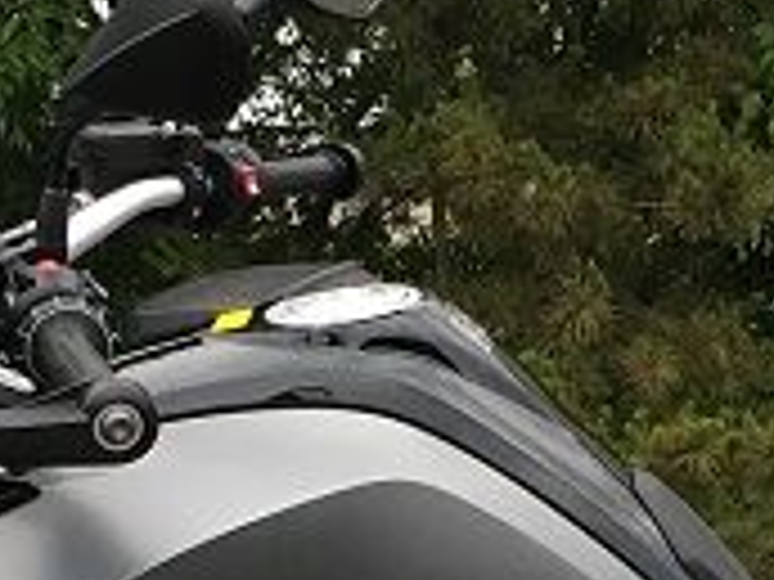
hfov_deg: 16.5
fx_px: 2661
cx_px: 544
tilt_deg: -7.7
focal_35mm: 119
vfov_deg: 12.1
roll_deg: +0.6
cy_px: 758
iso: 32
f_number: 2.2
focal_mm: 4.15
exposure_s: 1/30
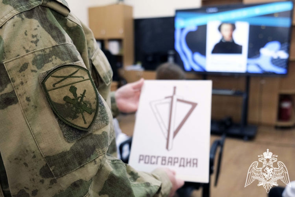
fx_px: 262
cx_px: 148
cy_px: 98
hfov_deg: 58.7
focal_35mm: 32
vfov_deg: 41.1
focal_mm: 21.4
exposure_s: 1/500
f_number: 3.2
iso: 2500
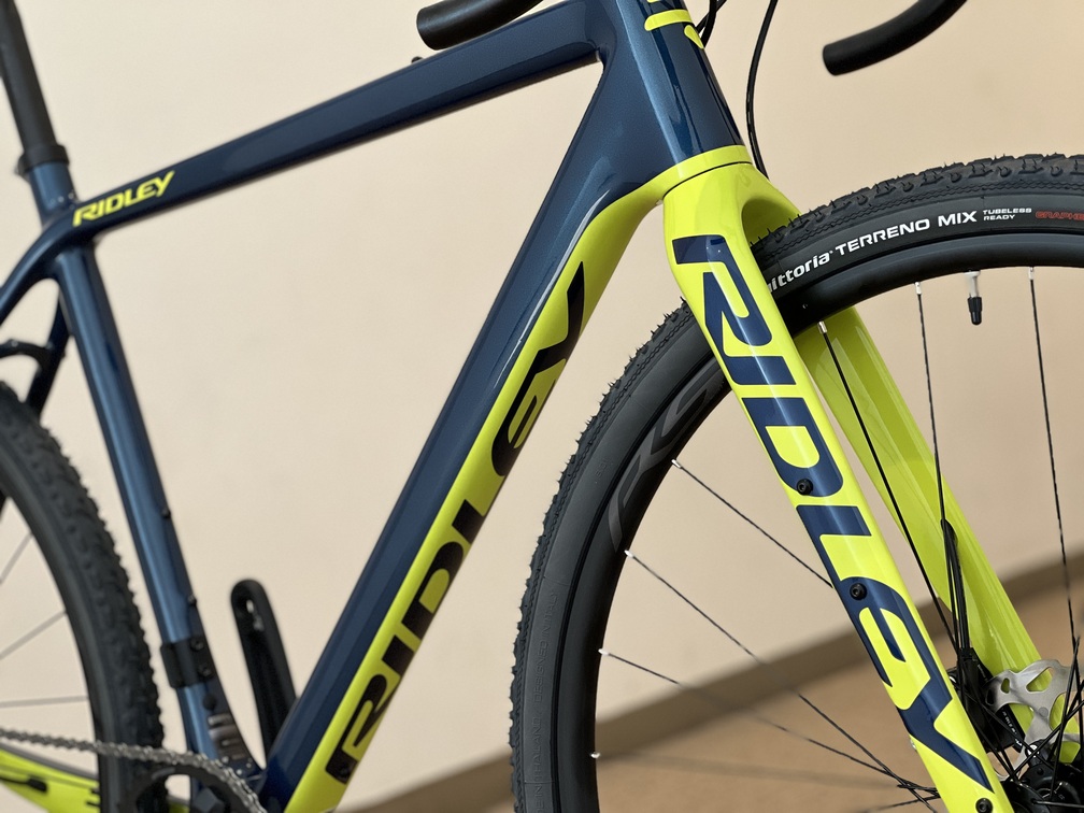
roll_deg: +5.9
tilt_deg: -1.9
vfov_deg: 19.1
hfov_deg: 25.3
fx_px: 2411
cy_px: 406
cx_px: 542
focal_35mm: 77
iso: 250
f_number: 2.8
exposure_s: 1/103
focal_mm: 9
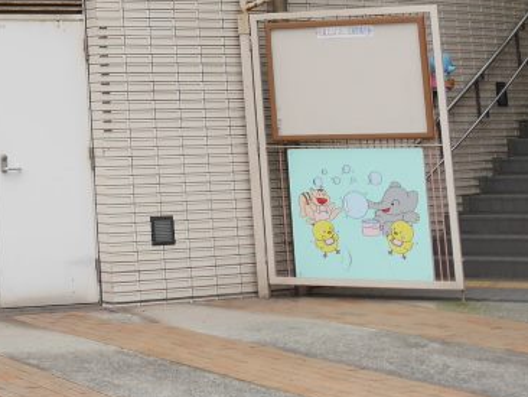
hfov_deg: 16.5
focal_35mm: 112
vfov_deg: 12.5
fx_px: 1709
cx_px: -179
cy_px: -219
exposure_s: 1/250
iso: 200
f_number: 5.6
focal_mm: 16
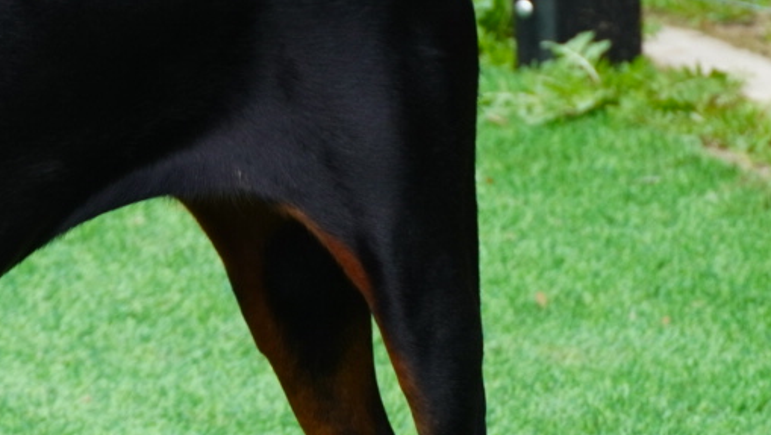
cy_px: 306
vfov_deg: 2.7
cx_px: -47
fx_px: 9185
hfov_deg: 4.8
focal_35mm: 449
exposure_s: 1/160
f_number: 5.6
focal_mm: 90
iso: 500
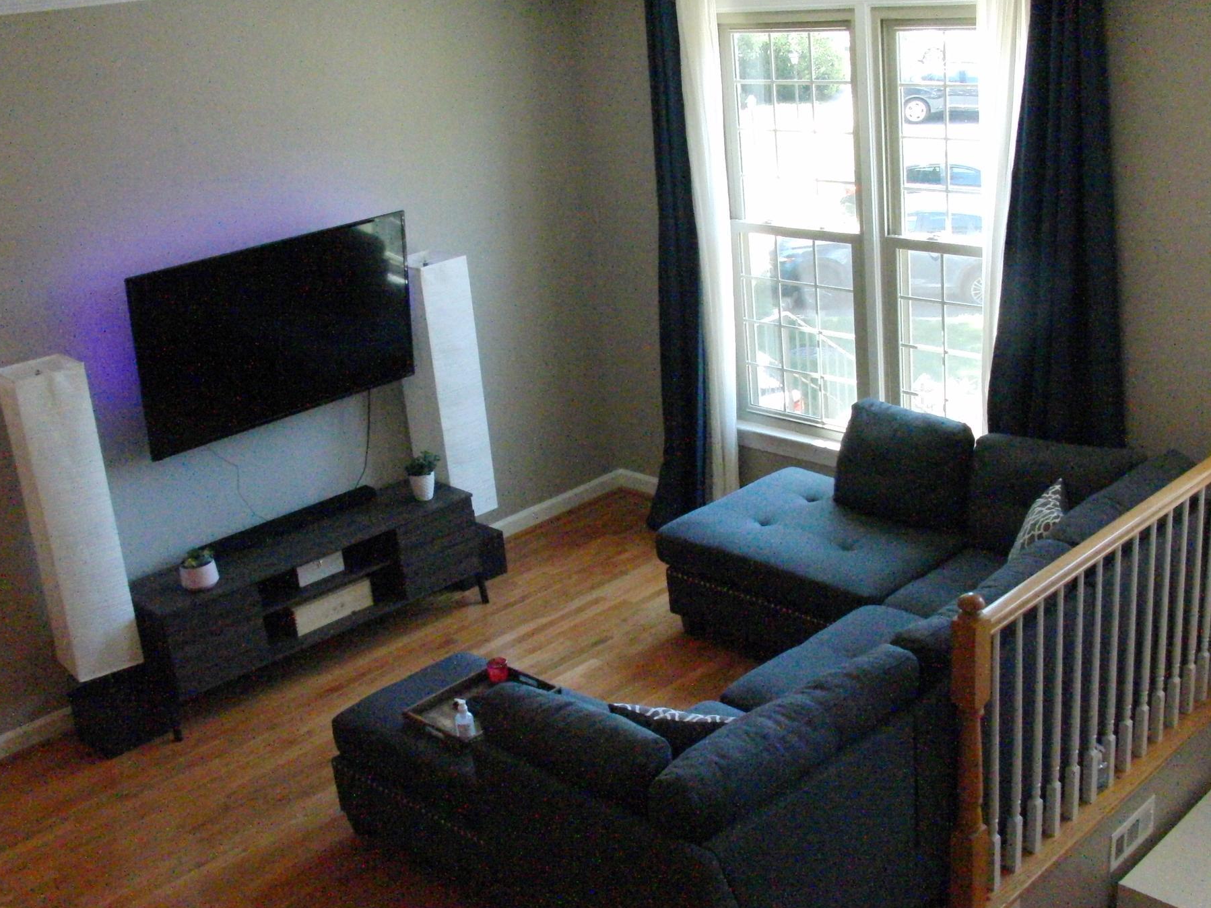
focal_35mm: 41
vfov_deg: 35.1
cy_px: 479
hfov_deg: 45.8
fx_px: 1435
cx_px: 608
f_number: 4.7
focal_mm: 7.3
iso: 1600
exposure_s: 1/160
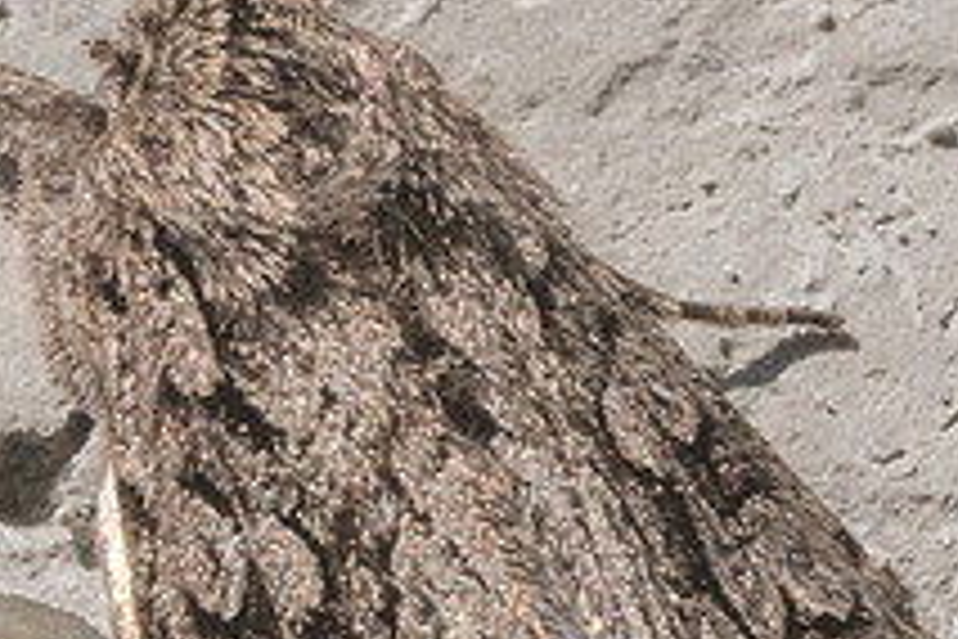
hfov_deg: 1.6
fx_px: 33448
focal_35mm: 1257
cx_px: 388
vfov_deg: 1.1
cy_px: 219
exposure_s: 1/640
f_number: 20
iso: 800
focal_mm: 150
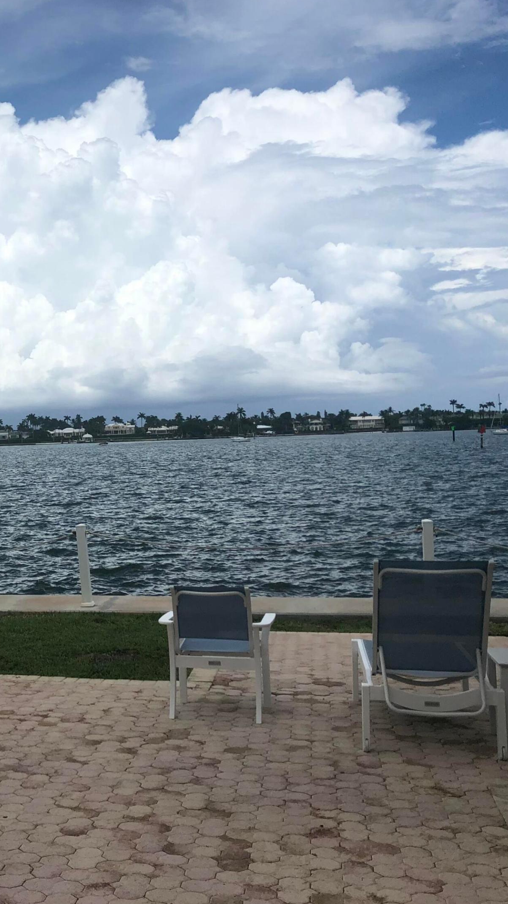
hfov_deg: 27.7
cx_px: 27
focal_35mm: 41
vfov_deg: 49.4
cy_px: 451
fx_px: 982
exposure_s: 1/6944
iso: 25
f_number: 1.8
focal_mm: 3.99
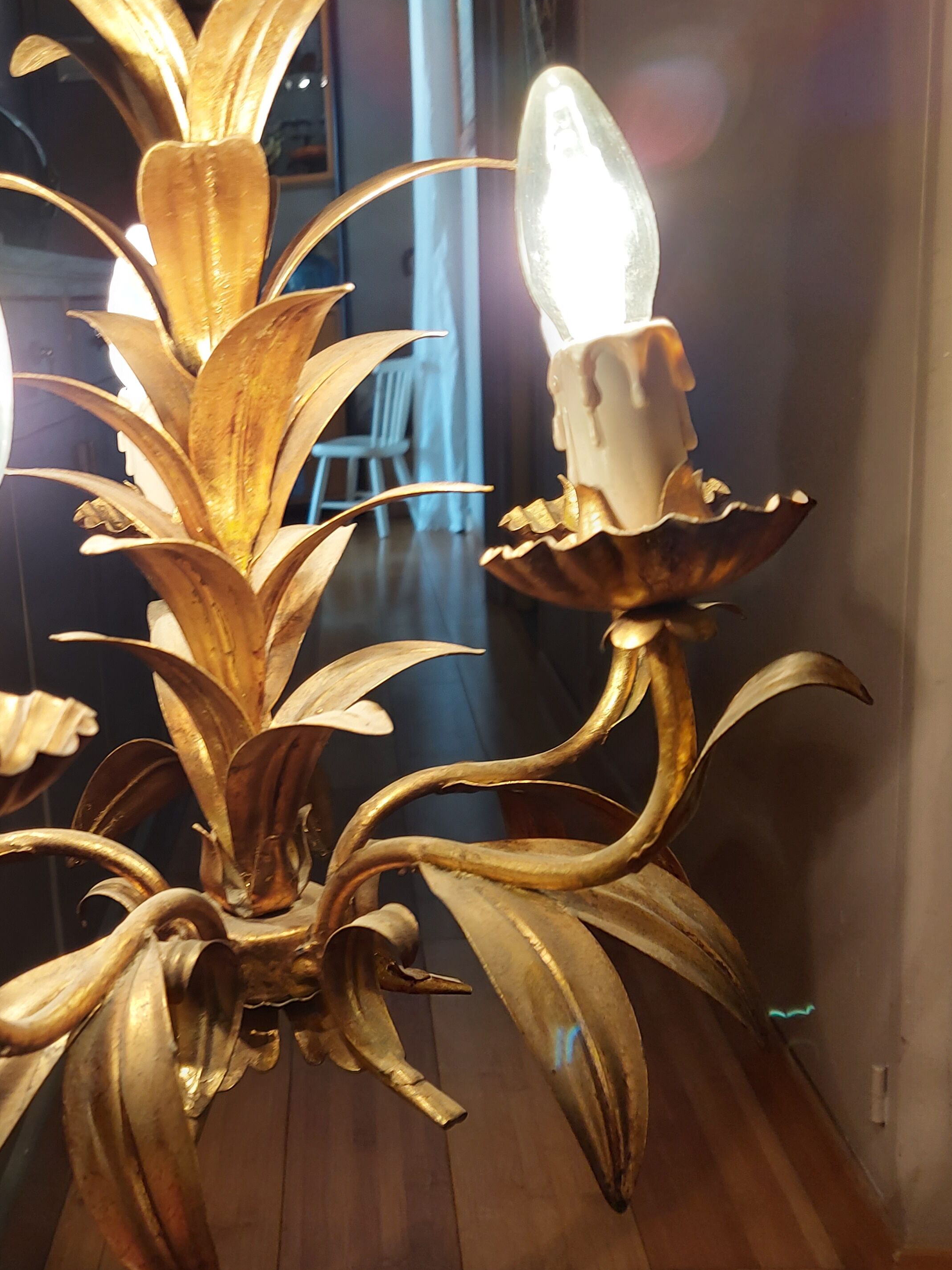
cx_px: 252
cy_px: 708
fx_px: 1430
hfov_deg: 36.1
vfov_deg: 47.8
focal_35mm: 39
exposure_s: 1/50
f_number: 1.8
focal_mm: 5.23
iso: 64
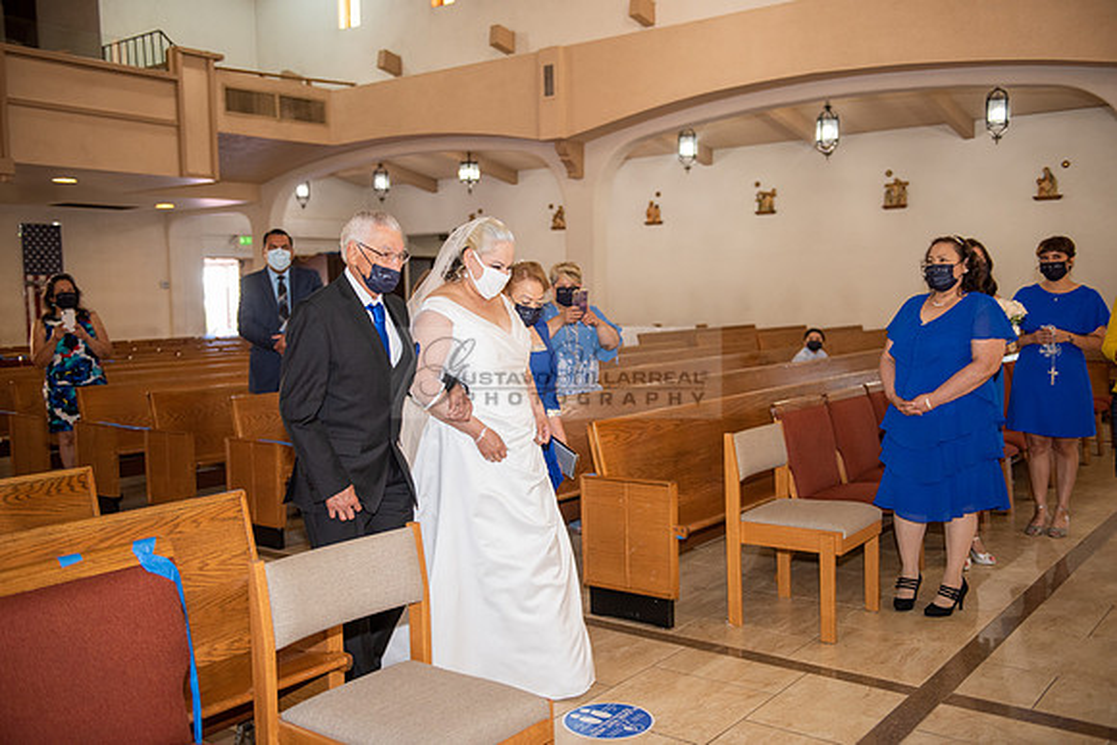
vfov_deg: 38.9
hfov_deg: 55.8
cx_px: 558
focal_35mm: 34
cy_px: 372
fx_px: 1055
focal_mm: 34
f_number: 2.8
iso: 1000
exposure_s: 1/160
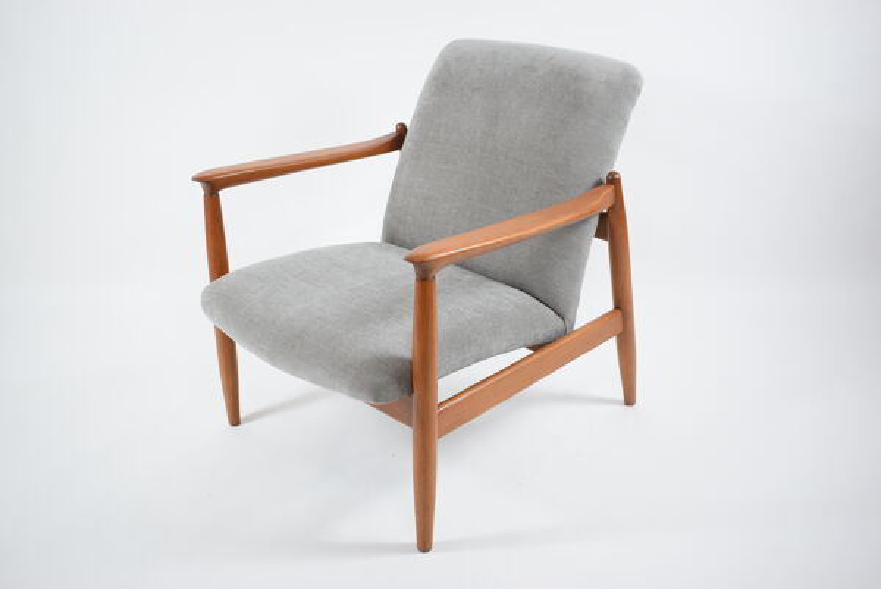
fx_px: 882
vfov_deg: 36.9
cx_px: 440
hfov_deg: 53.1
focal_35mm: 36
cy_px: 294
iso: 100
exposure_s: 1/13
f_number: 4
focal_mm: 24
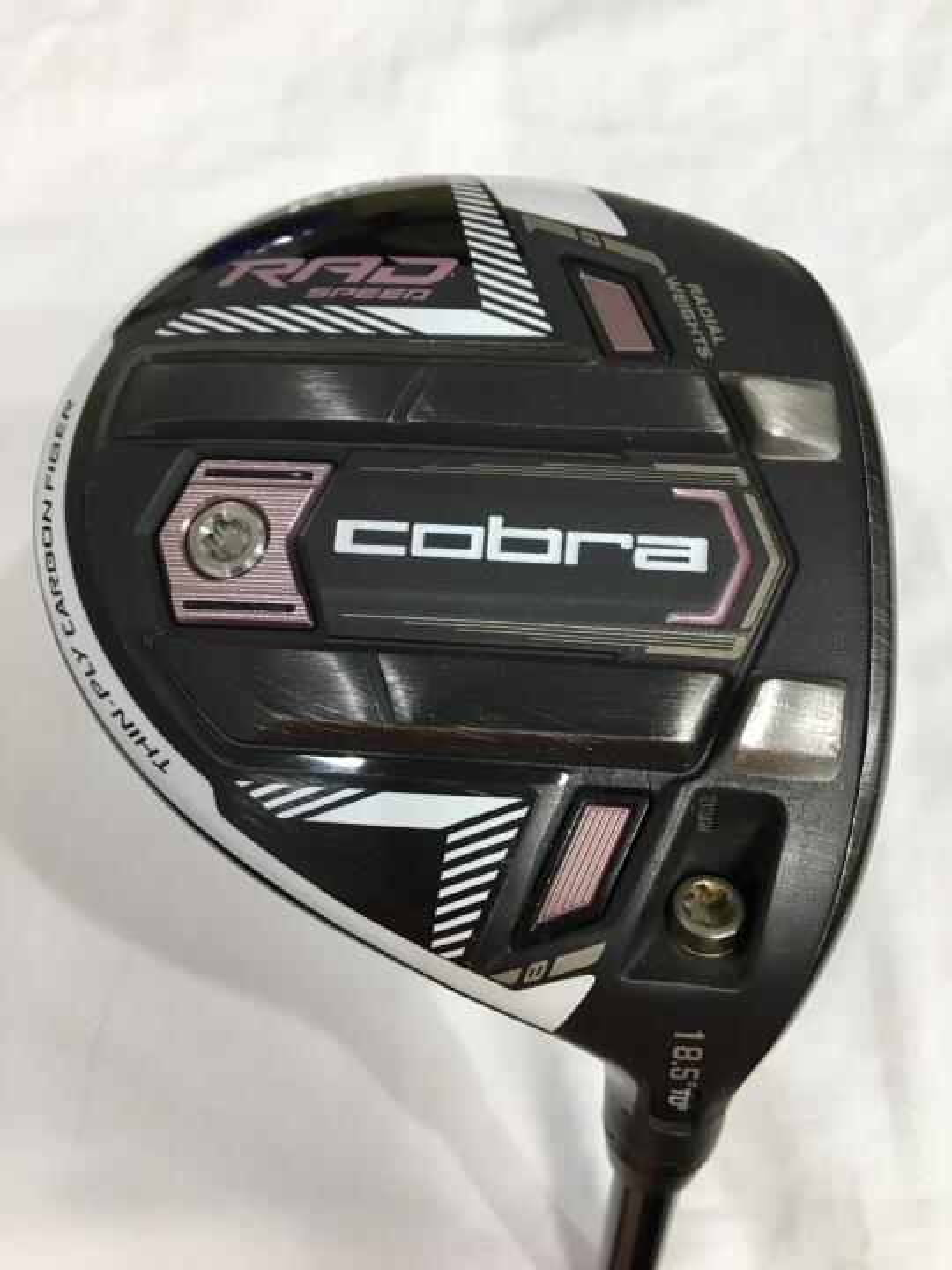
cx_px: 476
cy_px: 635
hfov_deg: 48.2
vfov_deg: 61.7
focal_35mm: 29
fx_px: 1063
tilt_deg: -74.6
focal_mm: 4.15
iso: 25
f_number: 2.2
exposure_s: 1/40
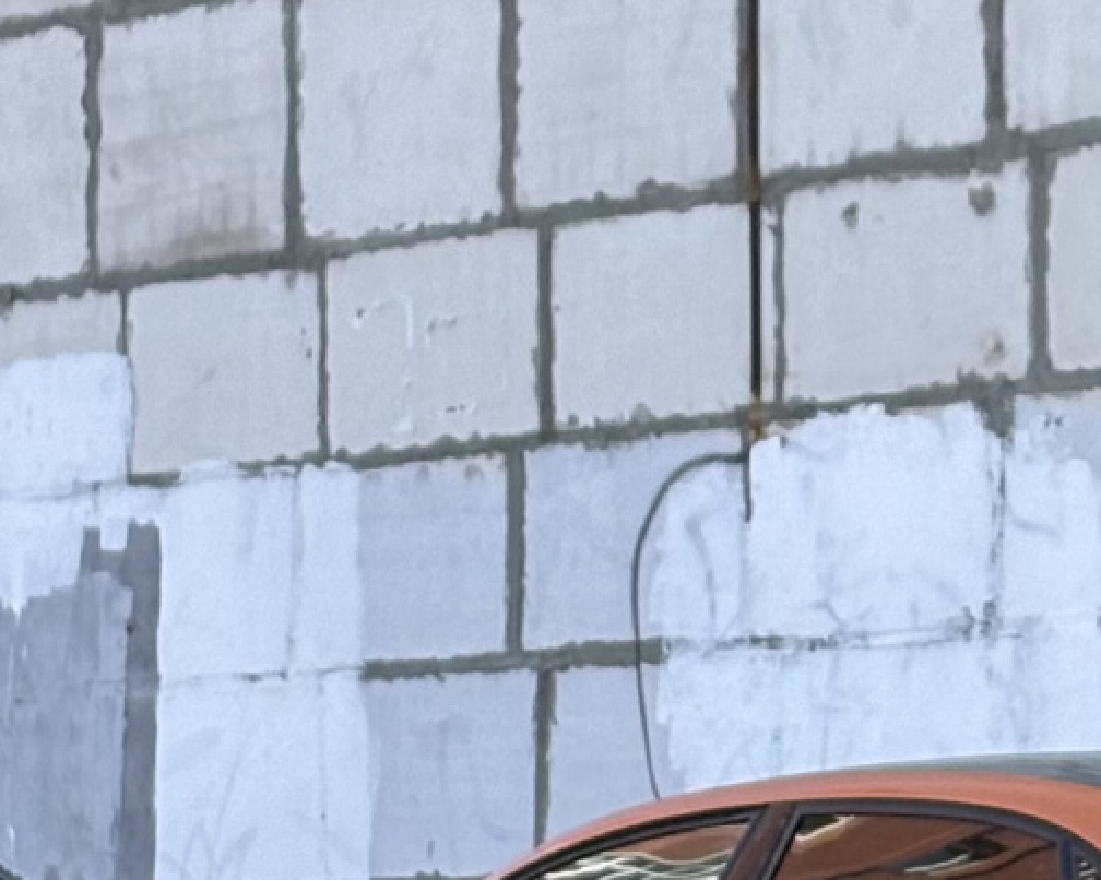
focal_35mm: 131
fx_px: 4268
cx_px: 1193
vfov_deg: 11.6
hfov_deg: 14.4
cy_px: 1006
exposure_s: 1/1136
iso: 40
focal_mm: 5.96
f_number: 1.6
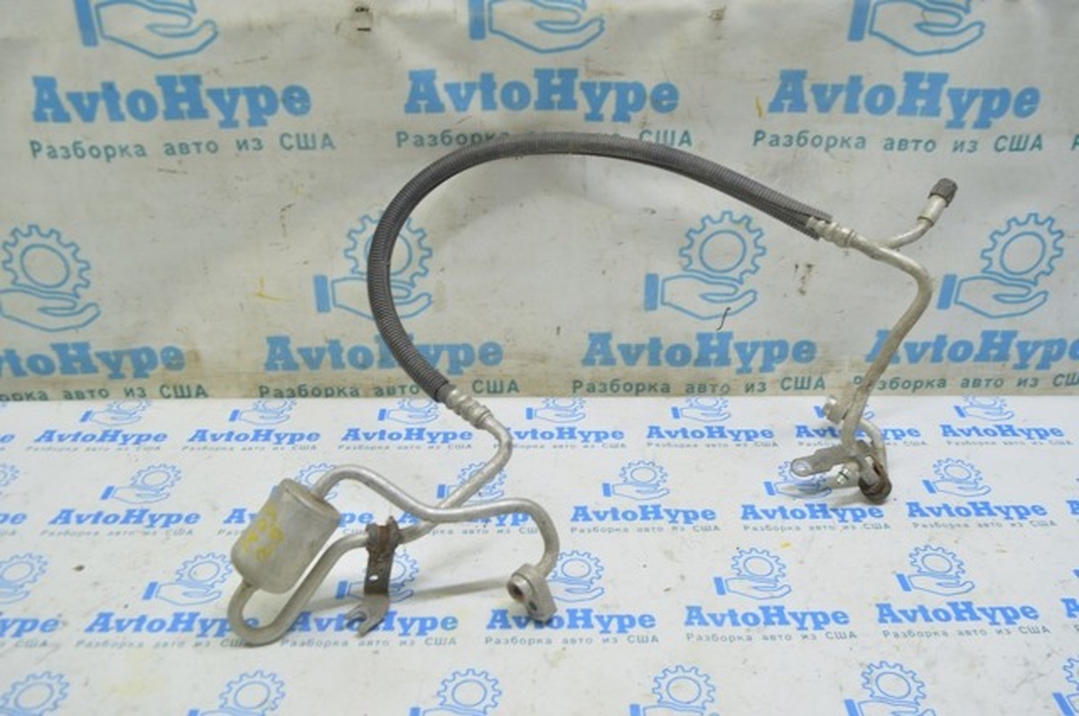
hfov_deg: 59.6
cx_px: 540
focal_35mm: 32
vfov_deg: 41.6
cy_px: 358
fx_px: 943
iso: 400
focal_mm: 21
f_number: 5.6
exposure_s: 1/20
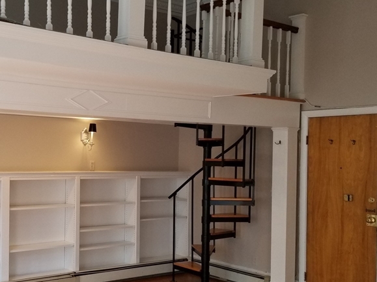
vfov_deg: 31.4
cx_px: 83
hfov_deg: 39.8
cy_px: 176
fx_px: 501
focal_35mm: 46
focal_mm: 4.25
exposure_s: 1/60
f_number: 1.7
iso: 125
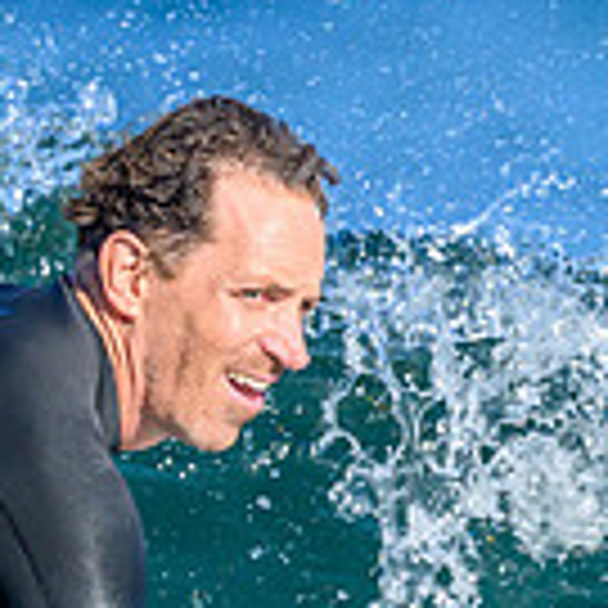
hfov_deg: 0.5
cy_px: 674
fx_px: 67245
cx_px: 180
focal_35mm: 3384
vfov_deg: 0.5
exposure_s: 1/2000
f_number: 6.3
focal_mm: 800
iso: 500
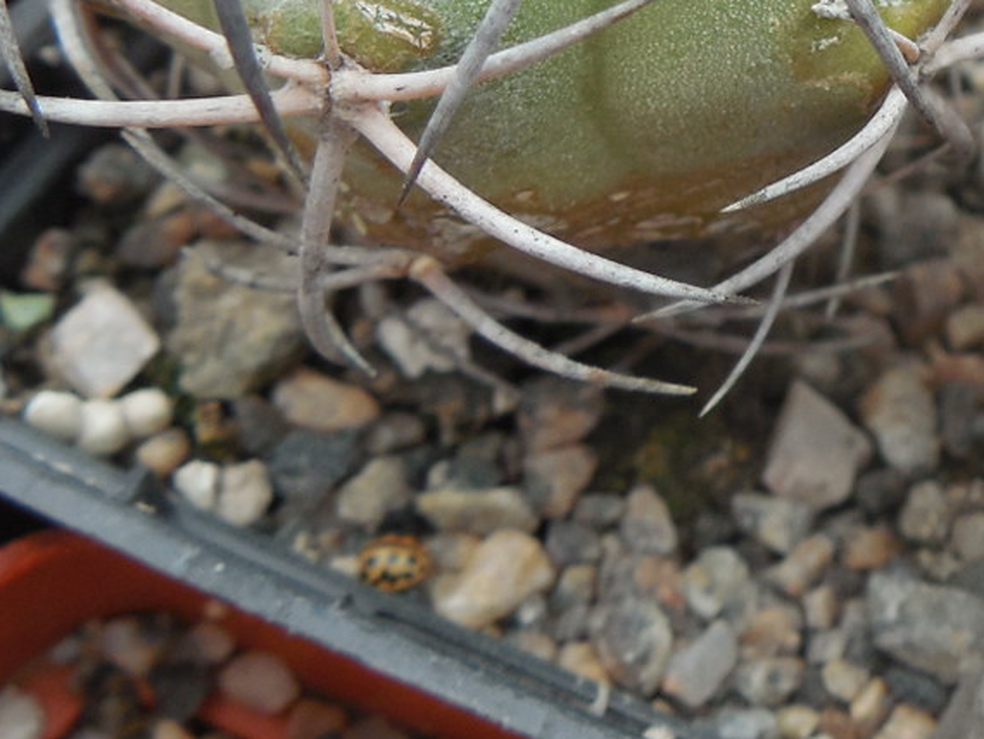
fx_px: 2474
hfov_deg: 21.4
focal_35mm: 87
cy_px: -40
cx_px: 1060
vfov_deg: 16.5
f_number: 3.6
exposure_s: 1/100
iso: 125
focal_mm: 5.6
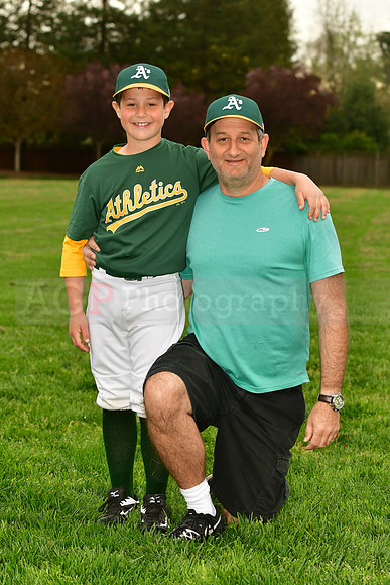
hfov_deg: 12.2
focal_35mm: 112
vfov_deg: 18.2
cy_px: 292
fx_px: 1827
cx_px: 195
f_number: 5
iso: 400
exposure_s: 1/800
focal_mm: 75
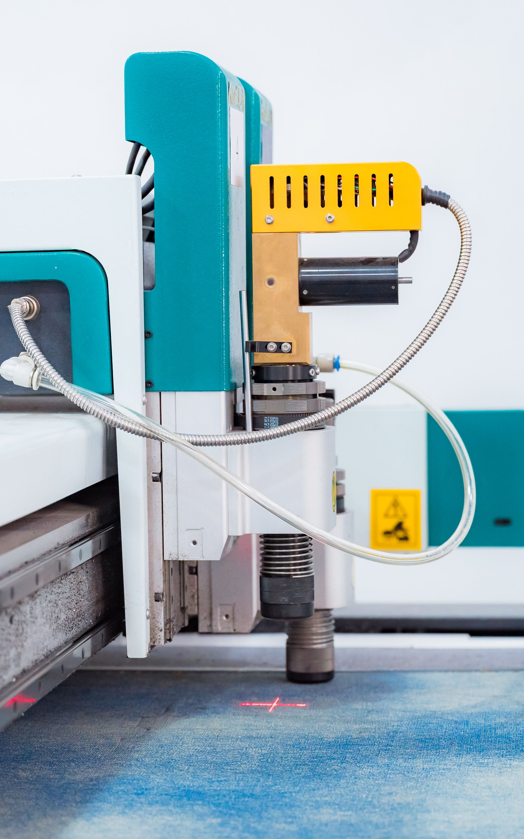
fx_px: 2034
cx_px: 210
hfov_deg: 14.7
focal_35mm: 89
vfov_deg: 23.3
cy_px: 420
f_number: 4
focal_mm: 58
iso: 2000
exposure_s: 1/160
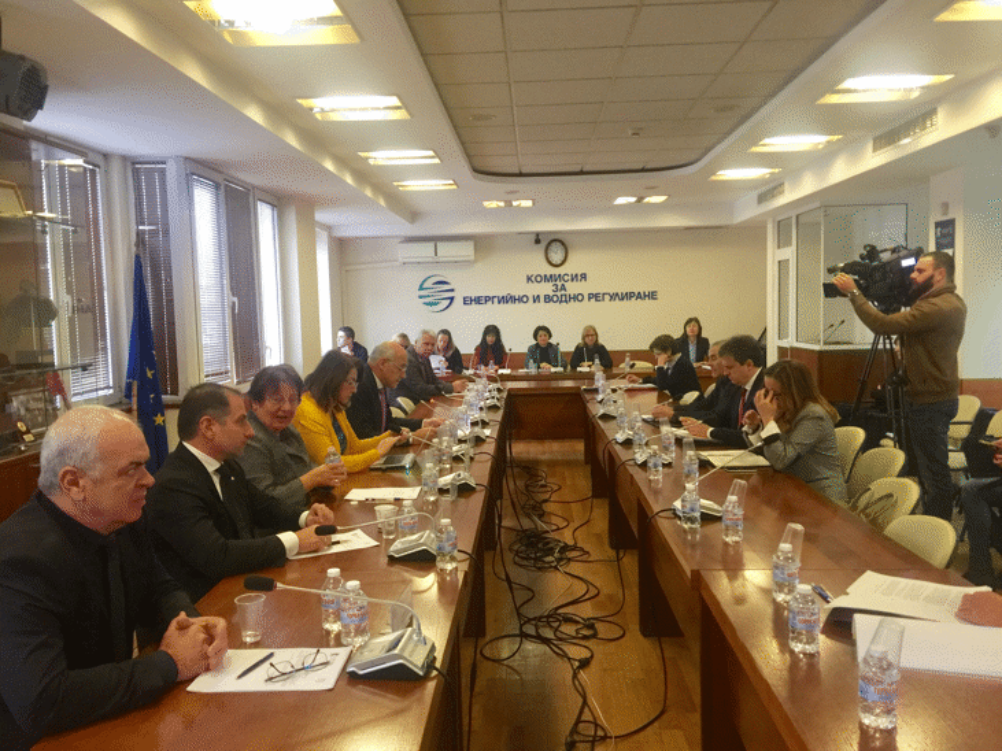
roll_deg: +1.1
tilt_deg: -4.1
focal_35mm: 29
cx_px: 501
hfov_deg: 61.7
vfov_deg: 48.2
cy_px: 376
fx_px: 839
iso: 100
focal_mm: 4.15
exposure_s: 1/10
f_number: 2.2
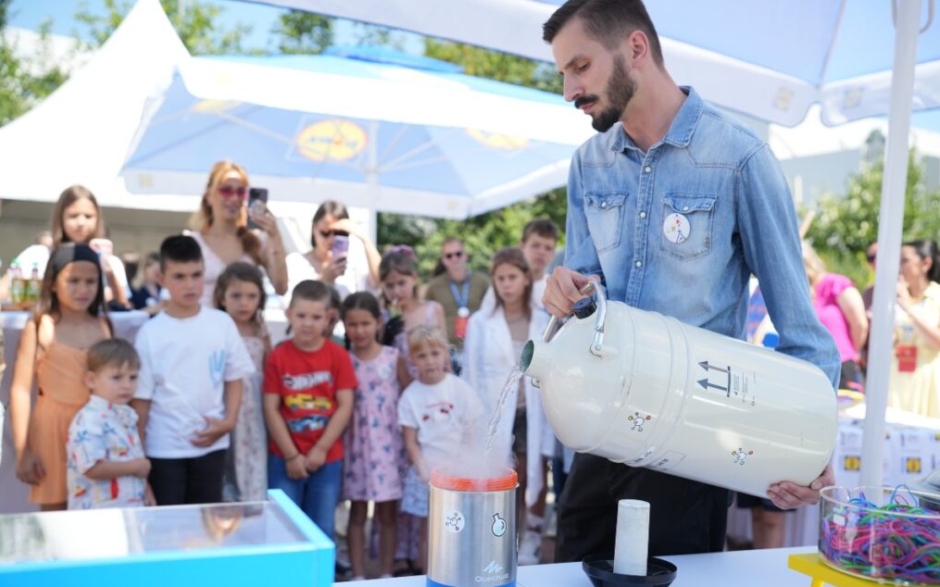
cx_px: 473
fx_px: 922
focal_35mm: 36
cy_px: 299
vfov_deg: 35.3
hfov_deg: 54.0
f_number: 2.8
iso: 320
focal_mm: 35
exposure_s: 1/2000
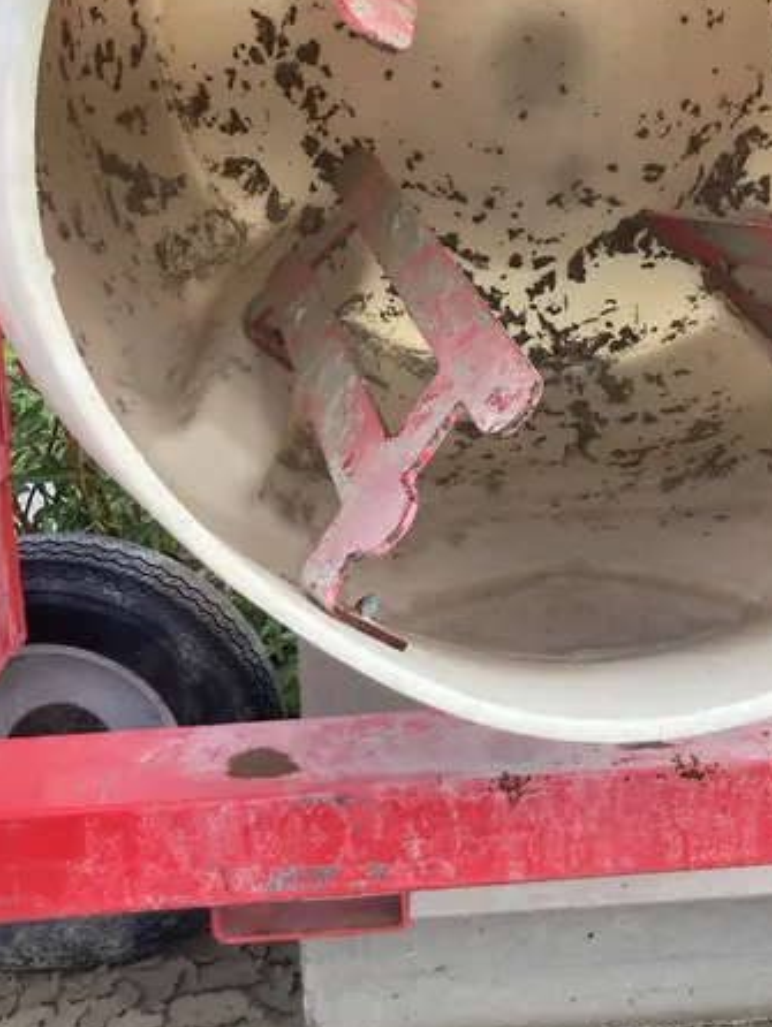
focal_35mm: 46
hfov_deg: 31.1
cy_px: 372
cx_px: 553
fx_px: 1367
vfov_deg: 40.9
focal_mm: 3.99
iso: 32
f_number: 1.8
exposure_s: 1/121
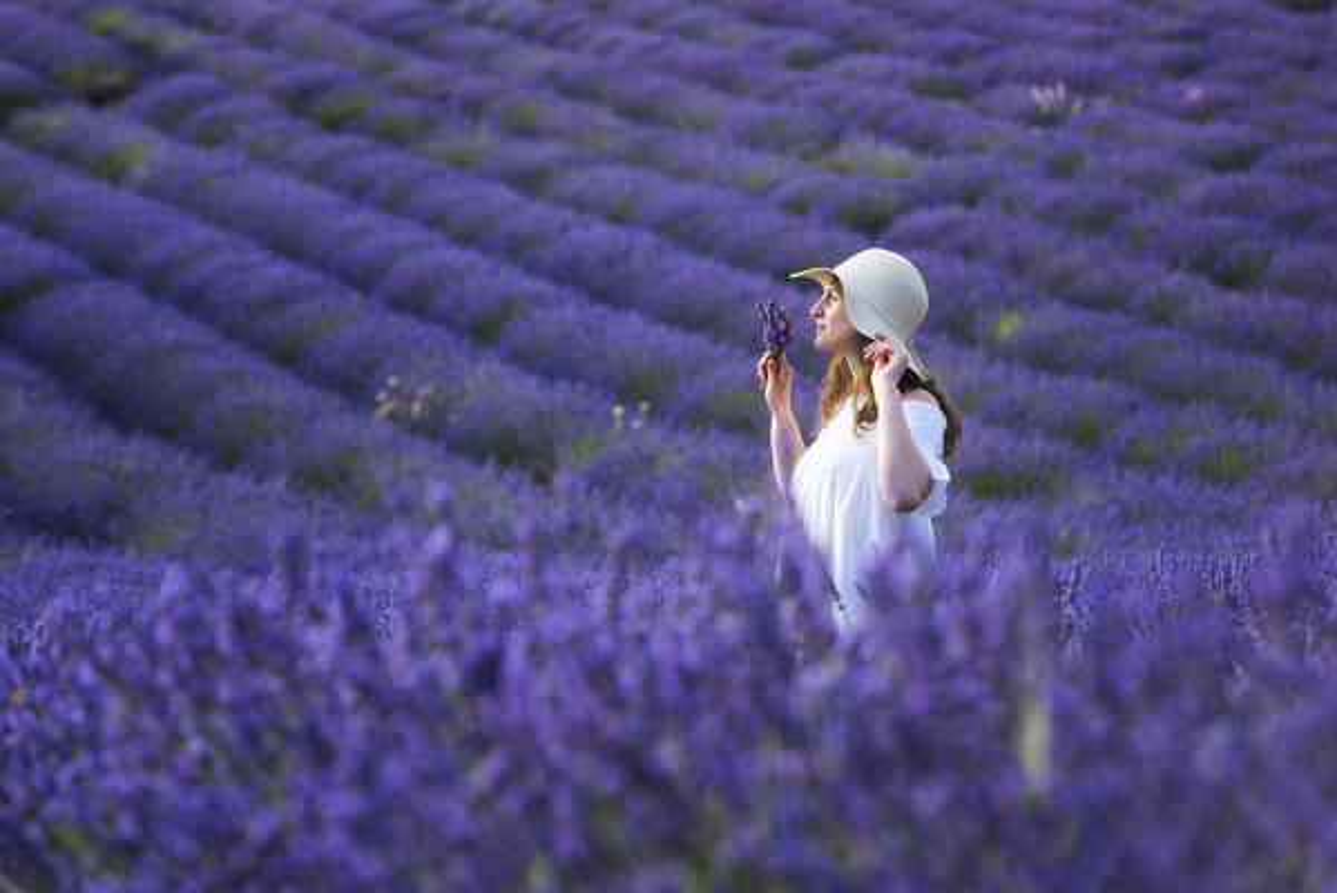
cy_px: 446
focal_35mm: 200
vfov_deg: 6.9
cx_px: 668
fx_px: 7431
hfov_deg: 10.3
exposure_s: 1/200
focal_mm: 200
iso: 320
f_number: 9
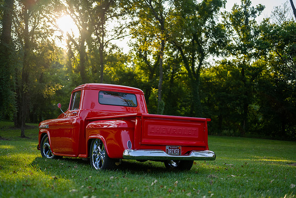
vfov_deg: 27.0
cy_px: 99
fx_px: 411
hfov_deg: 39.6
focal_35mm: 50
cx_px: 148
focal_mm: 50
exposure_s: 1/2500
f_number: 1.8
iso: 250
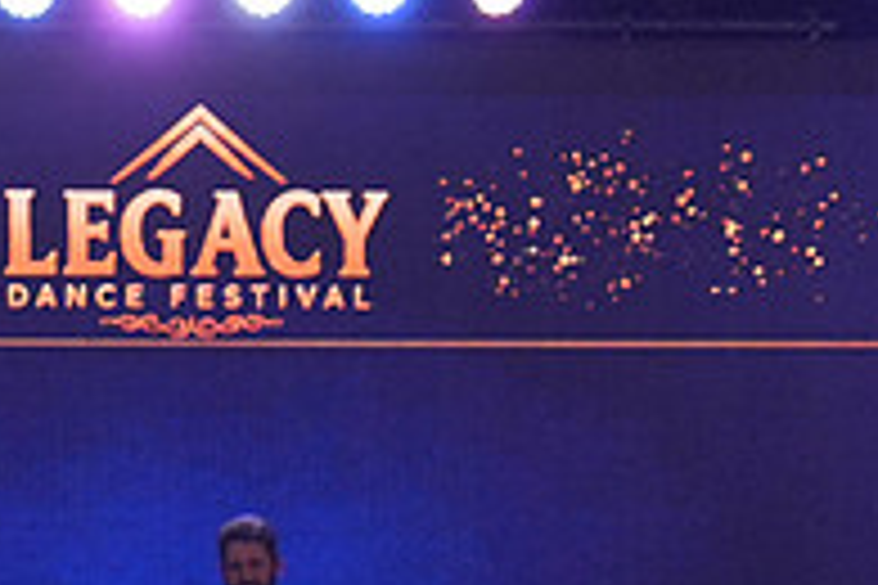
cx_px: -207
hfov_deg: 7.4
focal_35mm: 276
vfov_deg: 5.0
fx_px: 6731
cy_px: 785
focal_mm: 62
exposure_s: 1/500
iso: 2000
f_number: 4
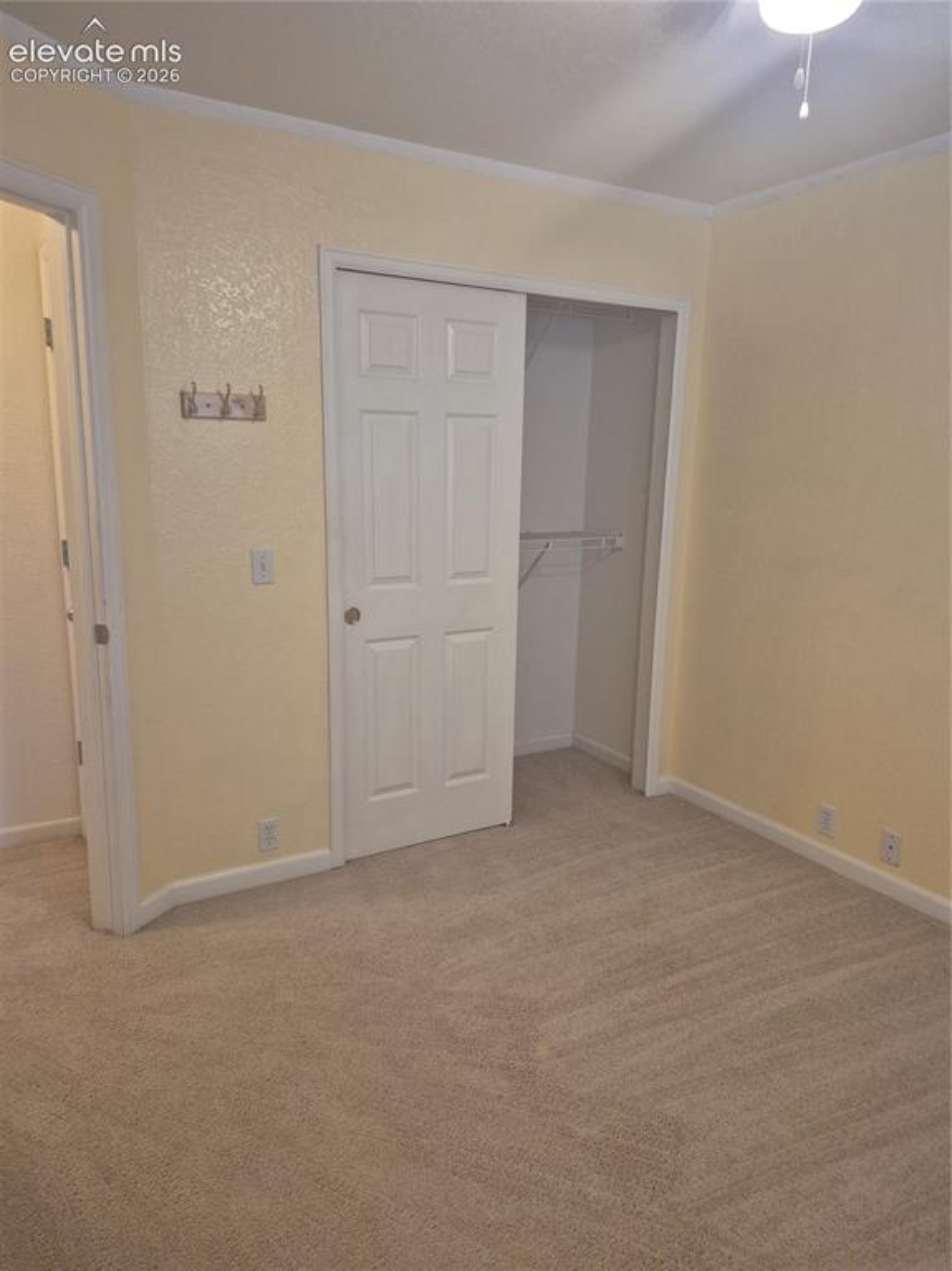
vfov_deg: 74.0
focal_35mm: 23
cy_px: 636
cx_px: 476
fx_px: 844
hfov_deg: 58.8
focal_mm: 5.4
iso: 500
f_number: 1.8
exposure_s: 1/120
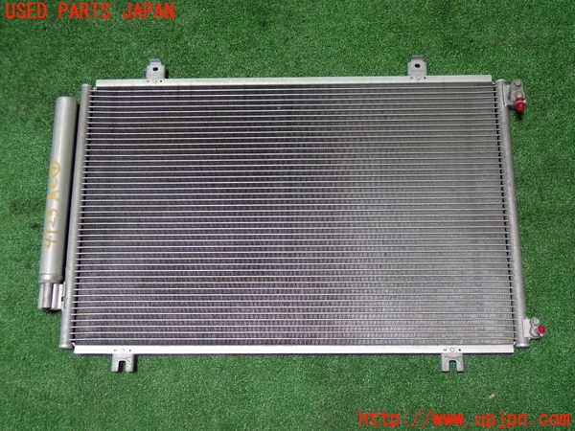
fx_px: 731
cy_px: 216
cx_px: 288
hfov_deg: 42.9
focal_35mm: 44
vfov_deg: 32.9
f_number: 2.9
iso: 200
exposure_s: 1/60
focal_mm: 7.84
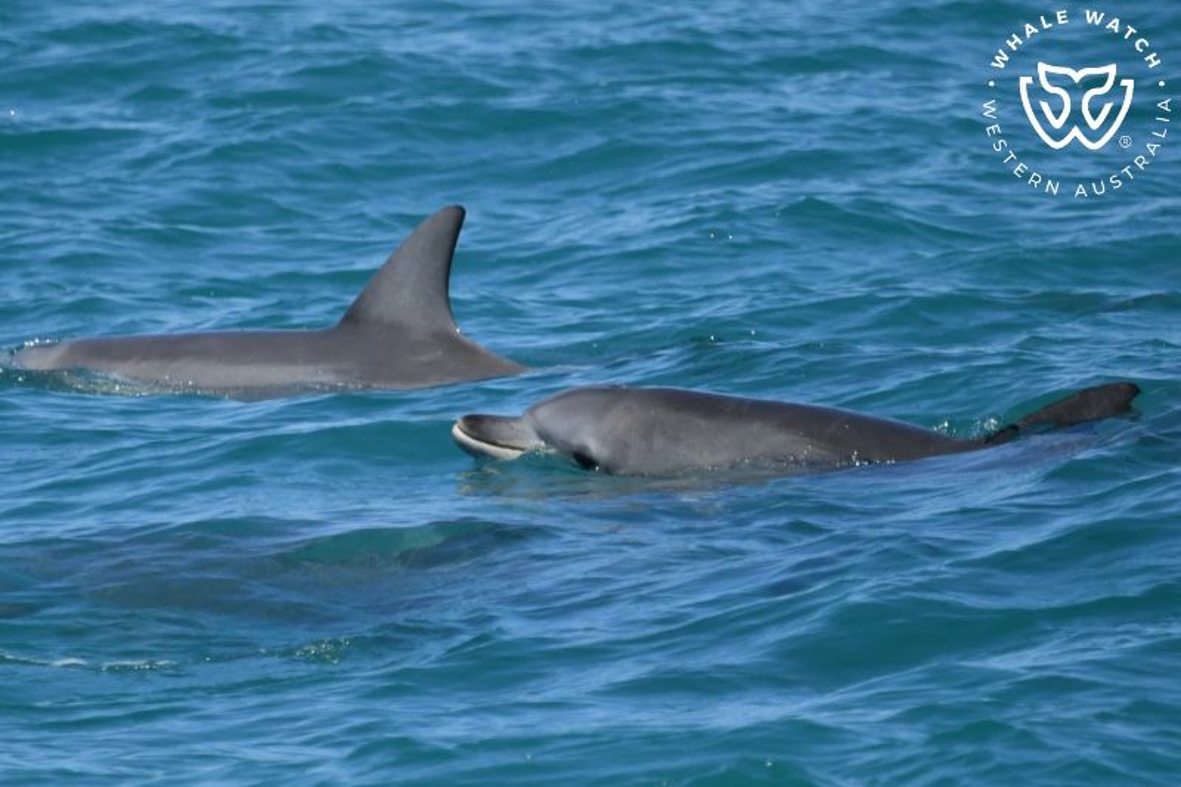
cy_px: 394
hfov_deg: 3.4
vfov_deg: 2.3
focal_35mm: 600
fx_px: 19678
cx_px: 590
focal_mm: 600
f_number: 6.3
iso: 1100
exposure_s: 1/8000
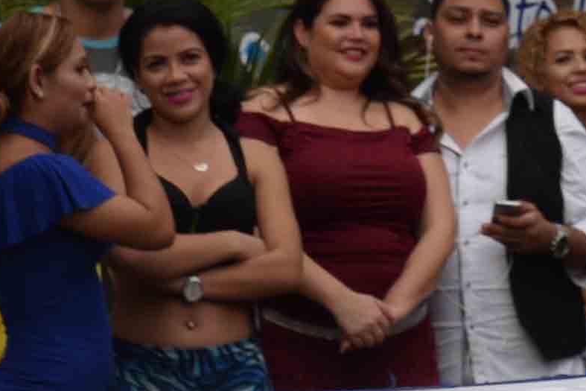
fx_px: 5975
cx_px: 669
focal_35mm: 367
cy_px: -812
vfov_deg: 3.6
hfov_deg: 5.6
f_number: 5.6
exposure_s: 1/400
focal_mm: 48
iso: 500
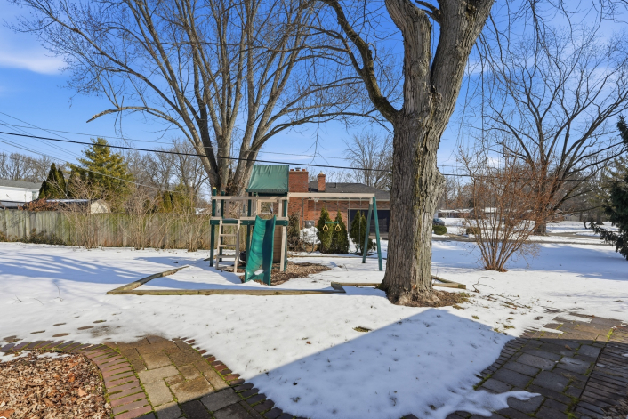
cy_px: 218
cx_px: 306
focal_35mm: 17
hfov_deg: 93.2
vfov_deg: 70.4
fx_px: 297
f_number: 8
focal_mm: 16
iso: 250
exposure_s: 1/5000
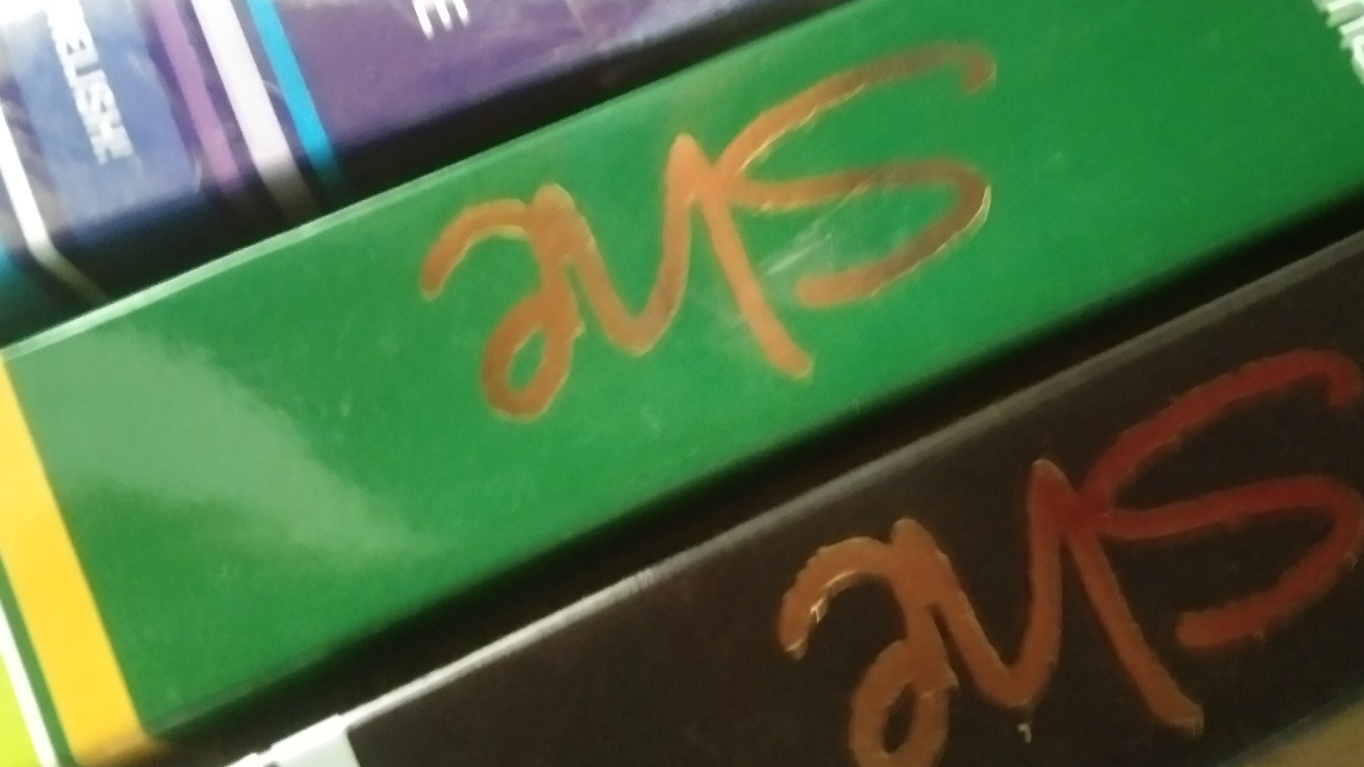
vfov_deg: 27.1
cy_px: 342
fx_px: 1591
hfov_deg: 46.4
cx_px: 687
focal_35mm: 44
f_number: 2.2
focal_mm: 3.65
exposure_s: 1/14
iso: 976
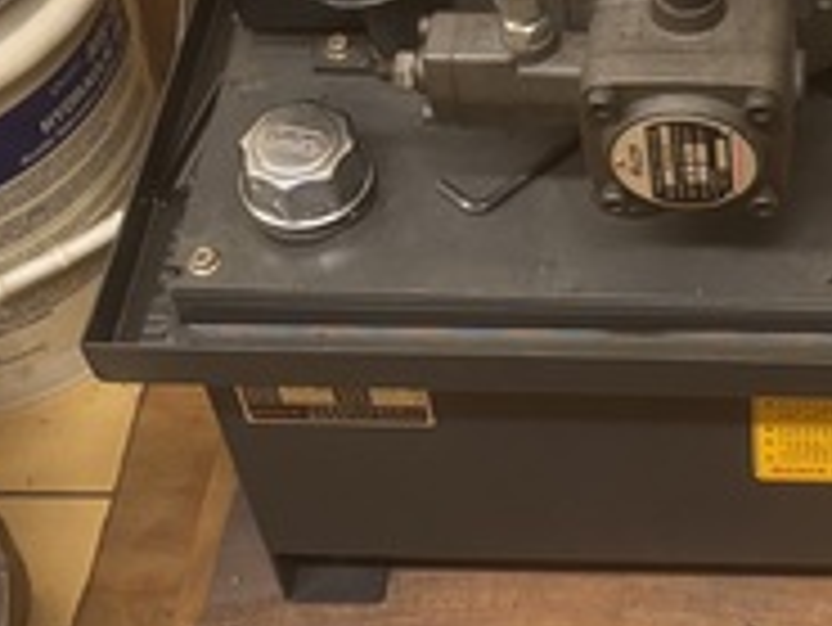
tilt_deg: -48.0
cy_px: 68
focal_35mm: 90
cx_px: 868
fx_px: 2165
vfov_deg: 16.2
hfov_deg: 20.9
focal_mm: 5.96
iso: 400
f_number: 1.6
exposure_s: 1/60
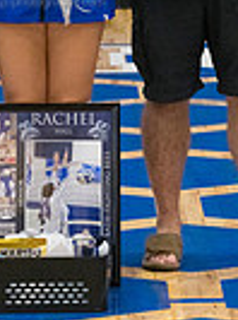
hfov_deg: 4.4
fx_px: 3068
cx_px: 48
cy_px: -58
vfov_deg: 5.9
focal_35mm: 333
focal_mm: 102
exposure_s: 1/500
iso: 5000
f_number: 5.6
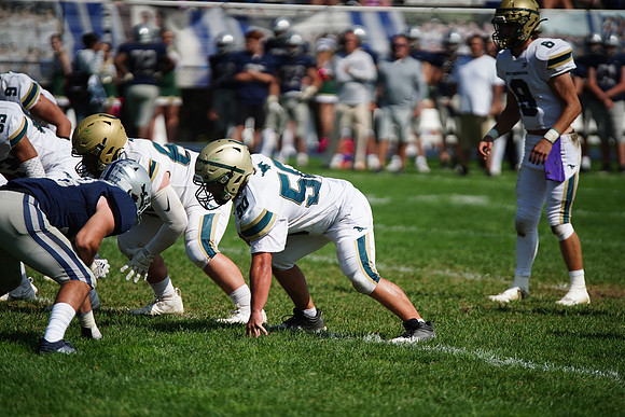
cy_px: 208
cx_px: 312
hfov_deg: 6.9
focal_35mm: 300
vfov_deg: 4.6
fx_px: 5209
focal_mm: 300
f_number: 2.8
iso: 400
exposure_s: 1/8000
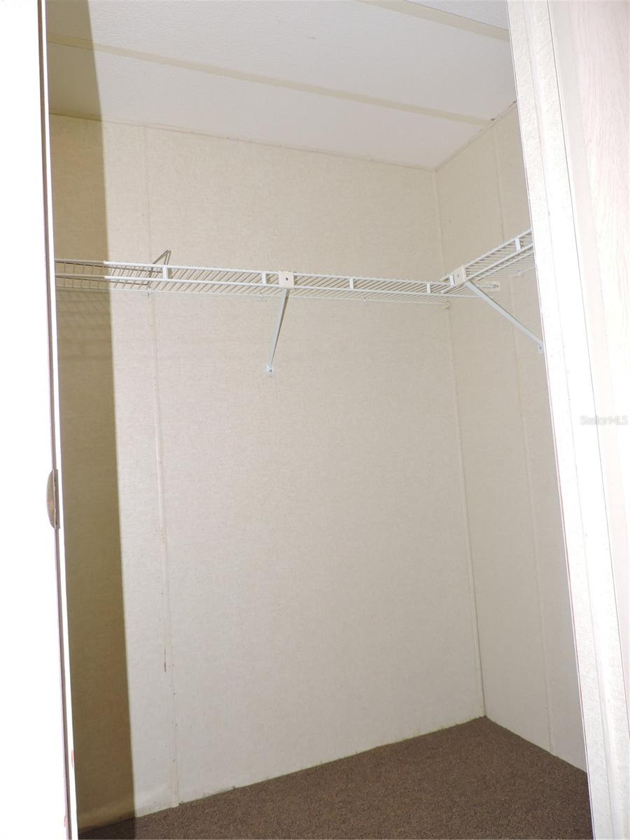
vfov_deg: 71.6
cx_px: 315
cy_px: 420
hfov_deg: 56.8
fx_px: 582
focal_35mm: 24
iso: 200
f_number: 3
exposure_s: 1/30
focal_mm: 4.3
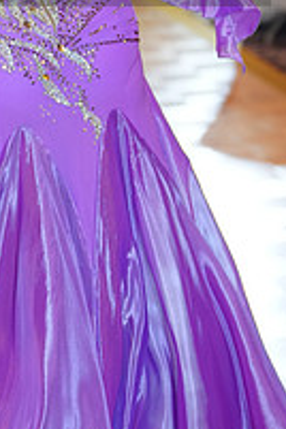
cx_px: -22
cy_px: -64
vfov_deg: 10.1
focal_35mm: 202
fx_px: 2407
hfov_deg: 6.8
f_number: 2.8
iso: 2000
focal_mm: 70
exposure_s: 1/400
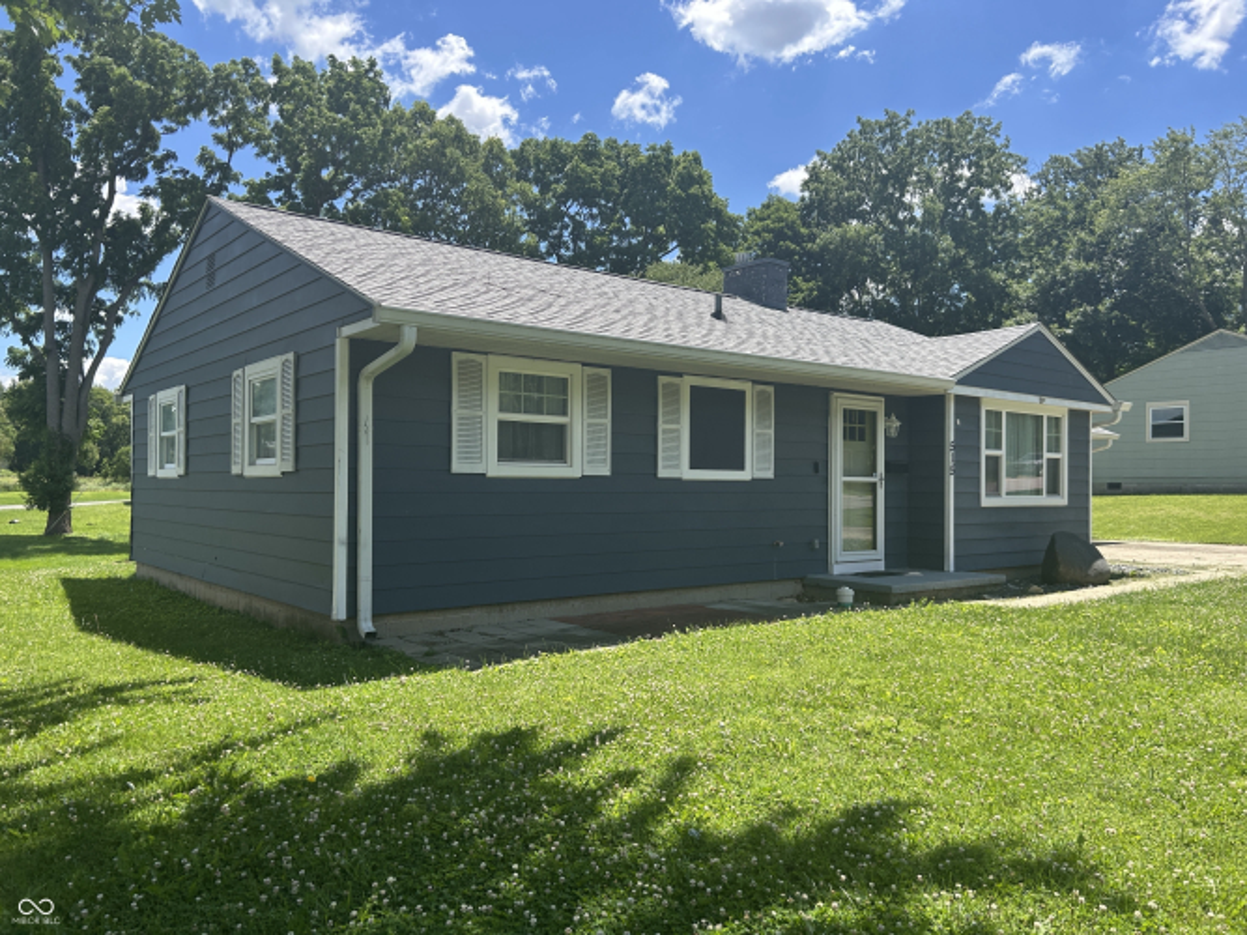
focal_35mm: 26
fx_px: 936
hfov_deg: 67.3
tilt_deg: +1.3
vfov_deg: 53.0
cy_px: 468
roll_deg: -0.9
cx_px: 624
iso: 50
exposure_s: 1/2083
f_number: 1.5
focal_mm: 5.7
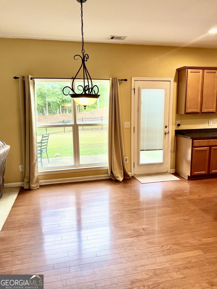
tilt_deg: -7.4
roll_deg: -0.3
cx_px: 108
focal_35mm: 26
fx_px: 217
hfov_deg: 53.1
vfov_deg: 67.3
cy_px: 144
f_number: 1.5
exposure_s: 1/120
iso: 64
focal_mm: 5.7
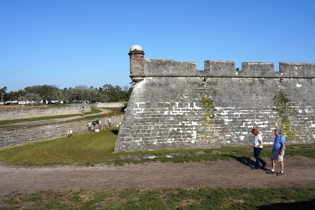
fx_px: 254
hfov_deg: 63.7
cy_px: 105
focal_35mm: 29
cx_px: 158
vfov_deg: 45.0
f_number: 18
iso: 100
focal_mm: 29
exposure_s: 1/100
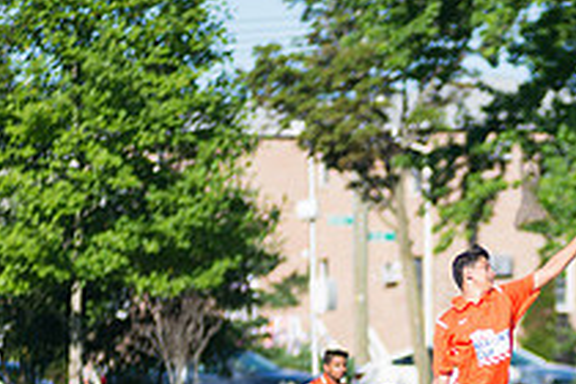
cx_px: 529
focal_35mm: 470
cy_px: 446
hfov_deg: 4.4
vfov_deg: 2.9
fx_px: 7519
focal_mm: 170
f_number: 2.8
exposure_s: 1/2500
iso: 200
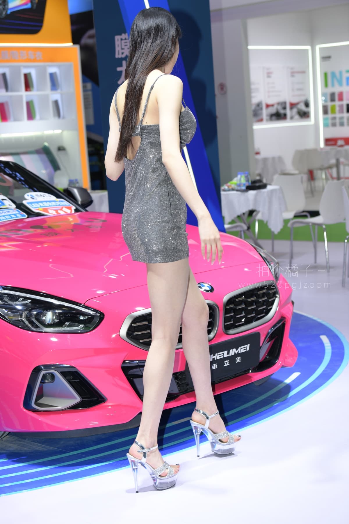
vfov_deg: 28.8
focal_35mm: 70
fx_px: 1018
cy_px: 262
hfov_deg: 19.5
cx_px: 174
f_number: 5
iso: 400
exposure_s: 1/200
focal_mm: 70
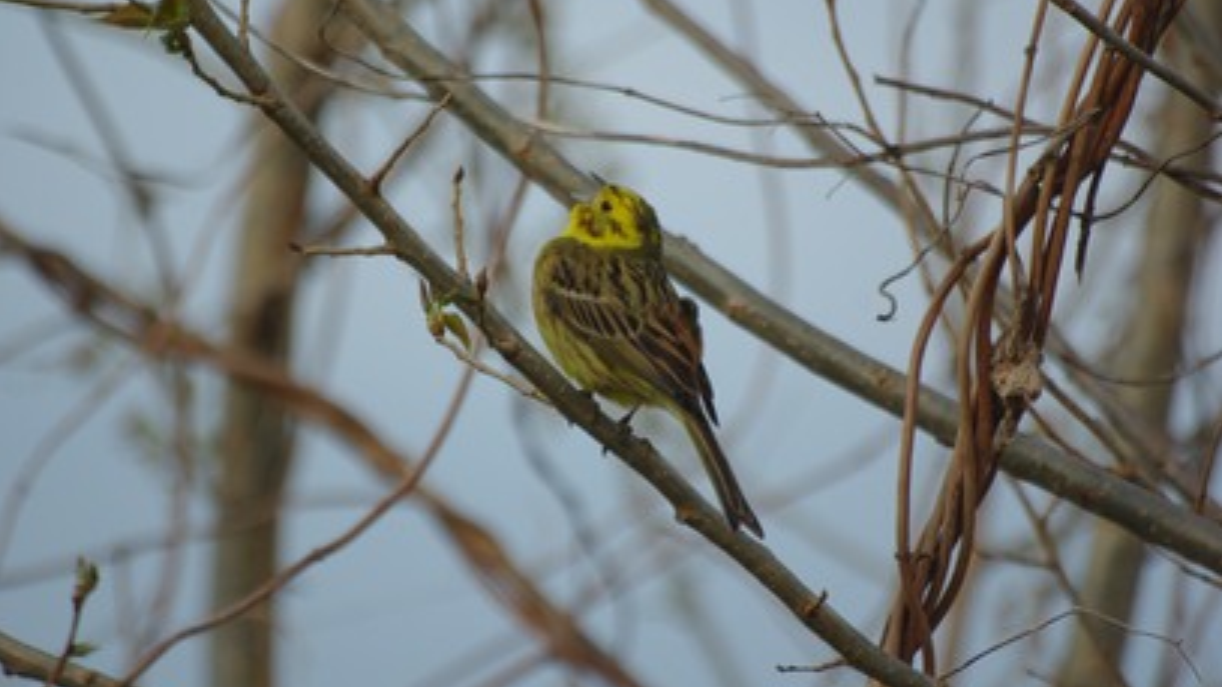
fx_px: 15392
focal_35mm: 475
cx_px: 609
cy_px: 282
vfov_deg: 2.6
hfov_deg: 4.5
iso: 200
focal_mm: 300
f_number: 5.6
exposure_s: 1/350
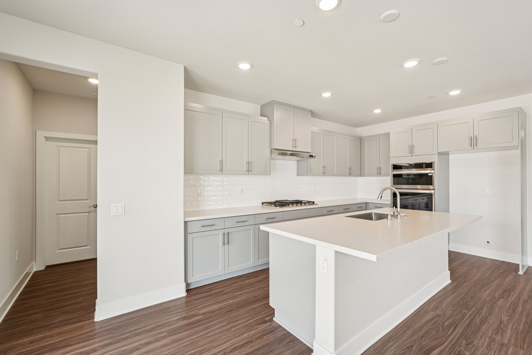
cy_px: 178
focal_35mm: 16
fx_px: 244
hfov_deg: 95.0
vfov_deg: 72.0
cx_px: 266
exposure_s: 1/20
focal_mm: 16.5
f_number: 8
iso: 400
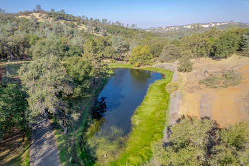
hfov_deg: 78.6
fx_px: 152
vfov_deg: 57.2
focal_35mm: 22
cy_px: 83
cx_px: 124
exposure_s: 1/1250
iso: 100
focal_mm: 8.38
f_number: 2.8
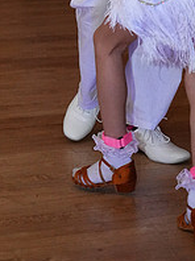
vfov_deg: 11.1
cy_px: -108
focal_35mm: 172
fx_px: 1295
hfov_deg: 8.6
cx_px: 117
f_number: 4
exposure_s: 1/200
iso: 5000
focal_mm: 61
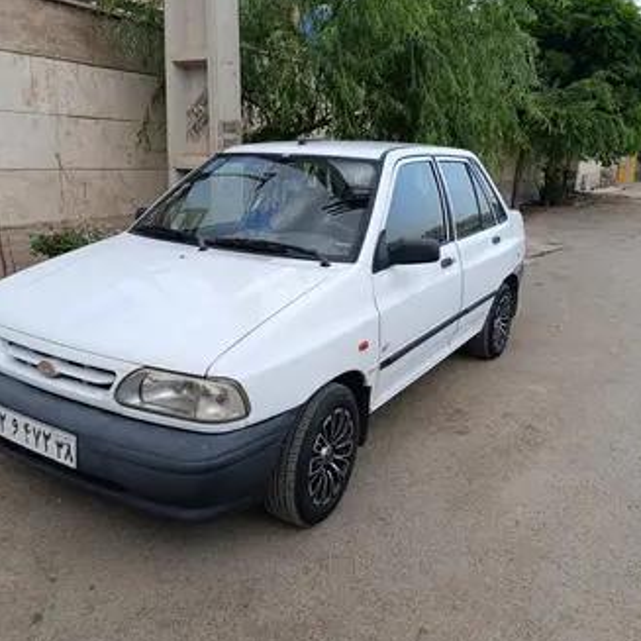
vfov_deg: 57.3
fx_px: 587
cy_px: 326
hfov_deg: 57.3
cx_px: 314
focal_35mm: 28
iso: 80
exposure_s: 1/100
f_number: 1.65
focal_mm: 6.14
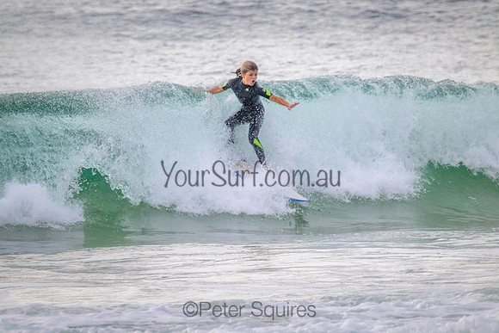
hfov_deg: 2.6
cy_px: 166
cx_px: 250
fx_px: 11091
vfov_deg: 1.7
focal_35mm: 800
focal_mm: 800
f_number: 11
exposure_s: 1/2000
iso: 4000
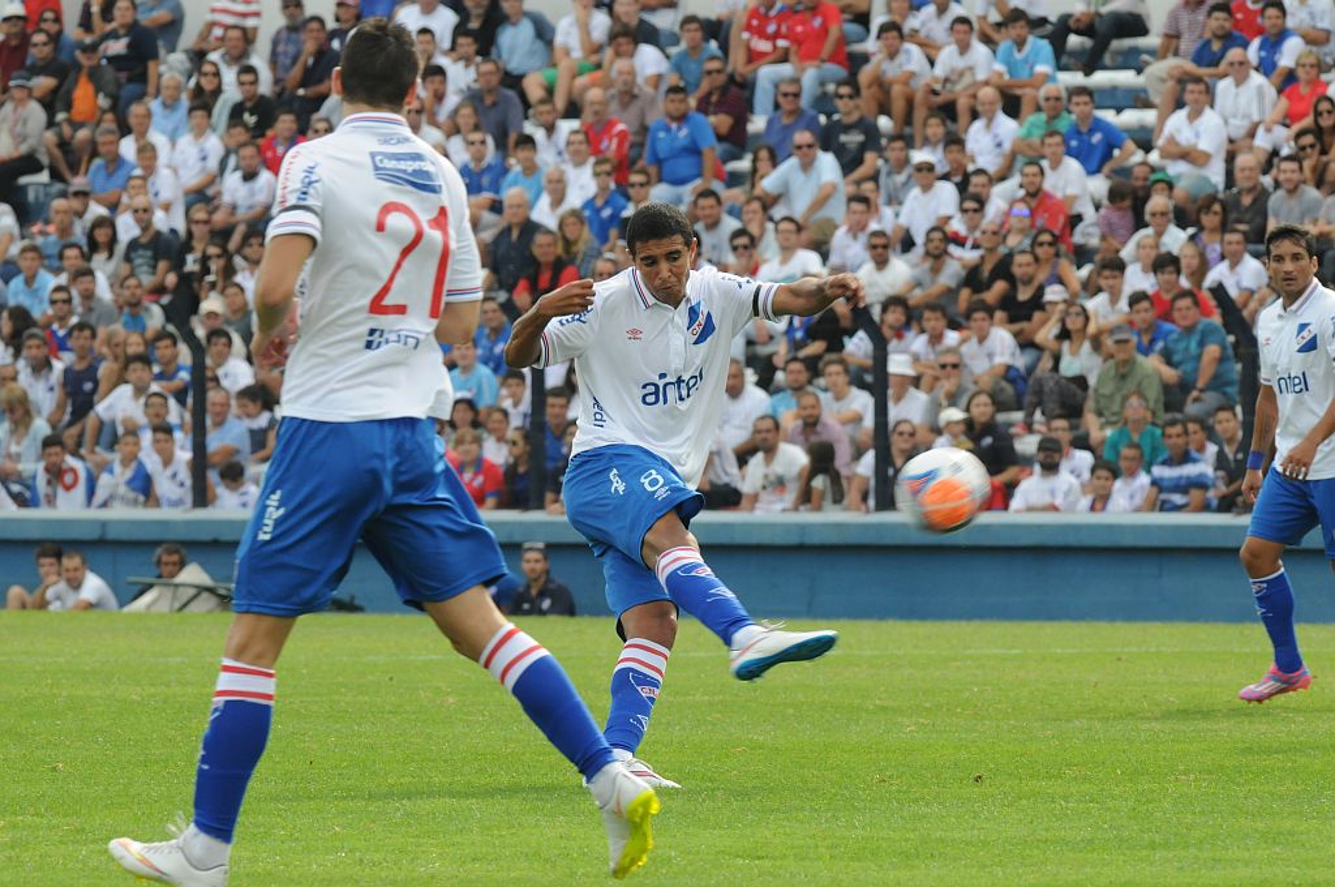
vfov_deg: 3.0
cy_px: 444
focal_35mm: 450
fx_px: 16666
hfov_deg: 4.6
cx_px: 668
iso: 800
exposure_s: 1/500
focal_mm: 300
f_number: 10
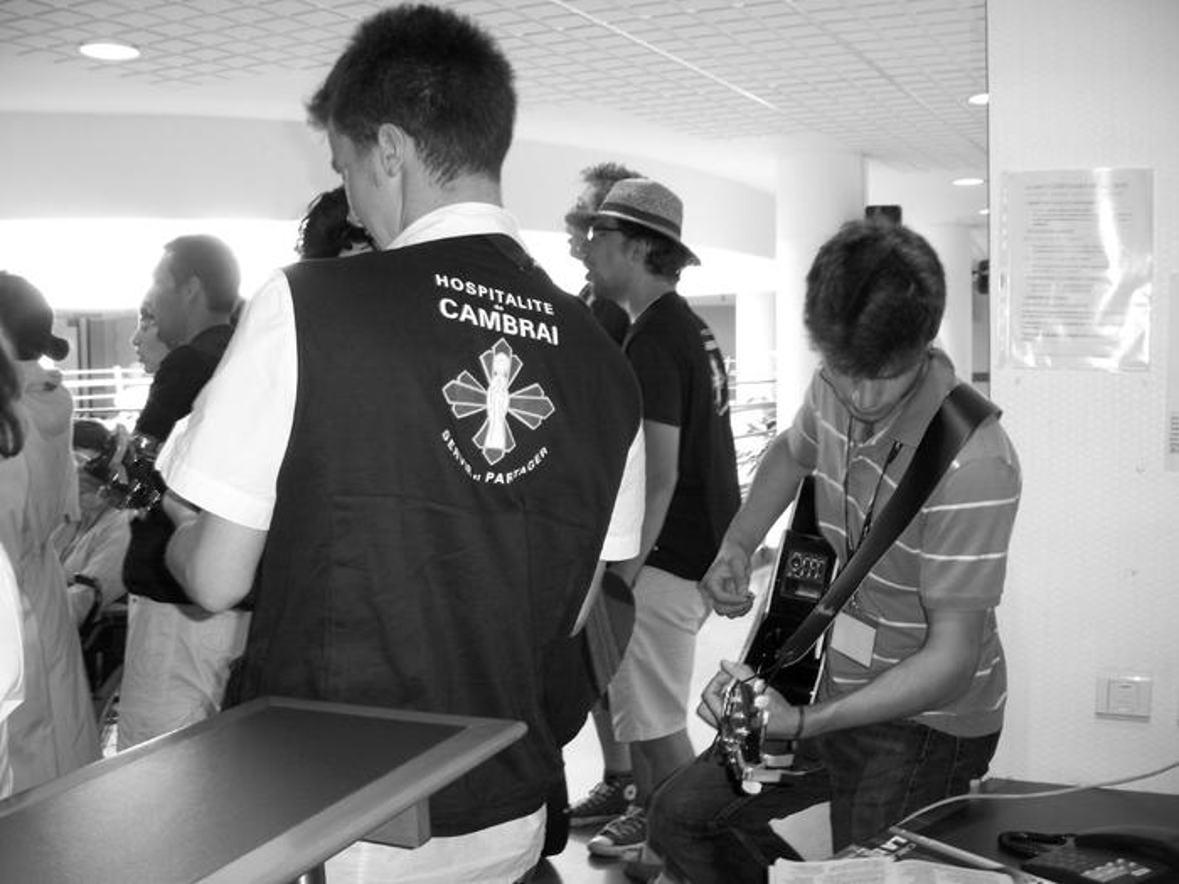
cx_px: 590
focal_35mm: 37
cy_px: 442
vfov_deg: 38.7
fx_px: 1260
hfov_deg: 50.1
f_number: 3.4
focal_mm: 7.9
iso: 200
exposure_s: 1/30
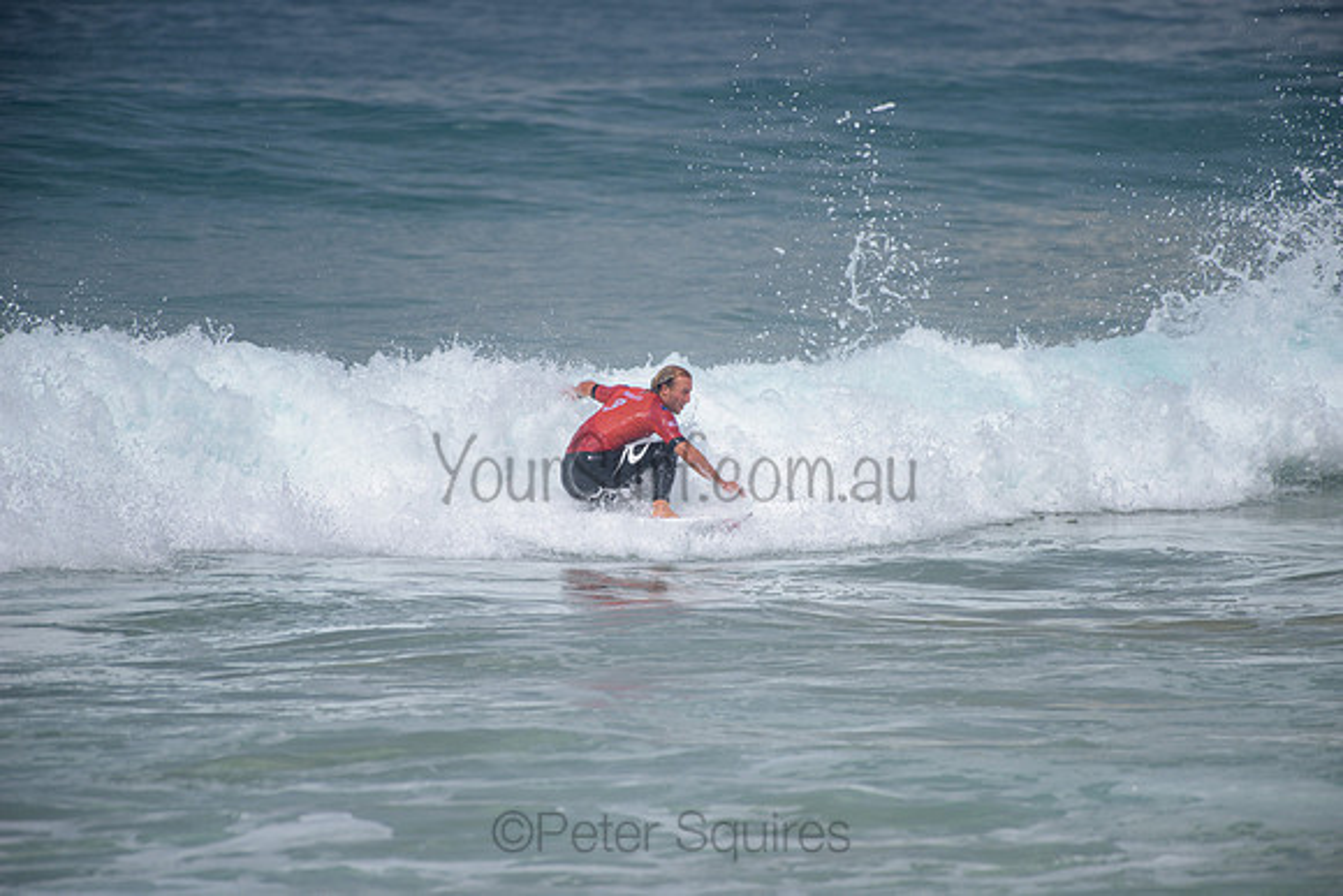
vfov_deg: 2.8
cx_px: 672
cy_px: 448
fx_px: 18656
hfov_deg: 4.1
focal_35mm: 500
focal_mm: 500
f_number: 5.6
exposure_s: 1/2000
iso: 180
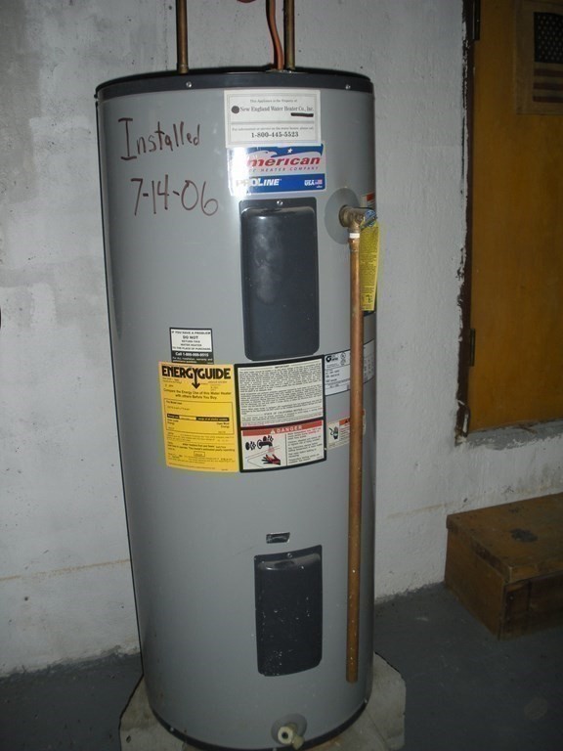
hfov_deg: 39.7
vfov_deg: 51.4
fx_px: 781
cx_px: 282
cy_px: 376
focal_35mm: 36
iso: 98
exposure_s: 1/60
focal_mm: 6.3
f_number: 3.5
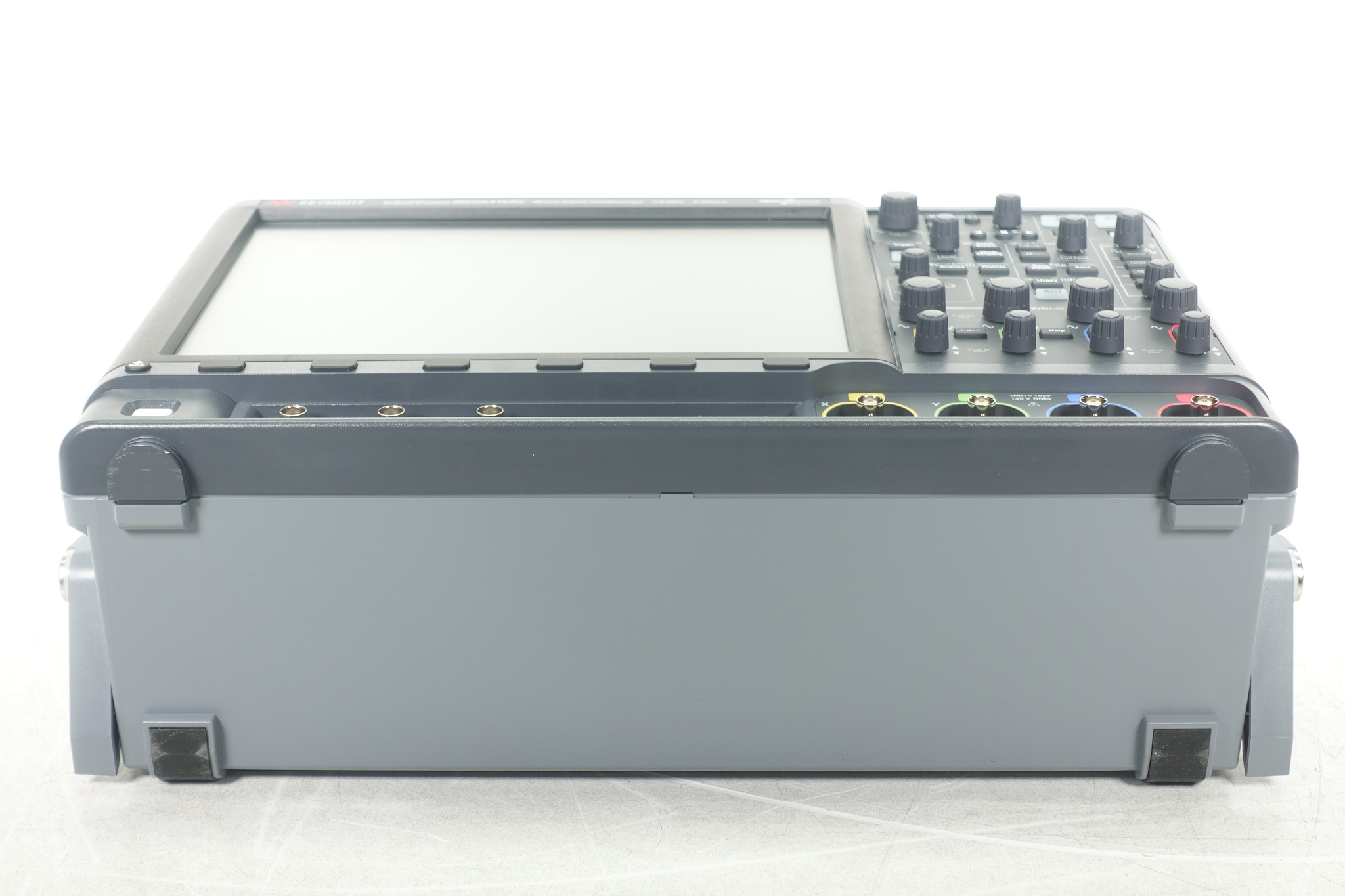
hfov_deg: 31.9
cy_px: 448
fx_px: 2353
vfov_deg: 21.6
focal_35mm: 63
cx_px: 672
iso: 125
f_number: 2.8
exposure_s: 1/80
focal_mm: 23.14
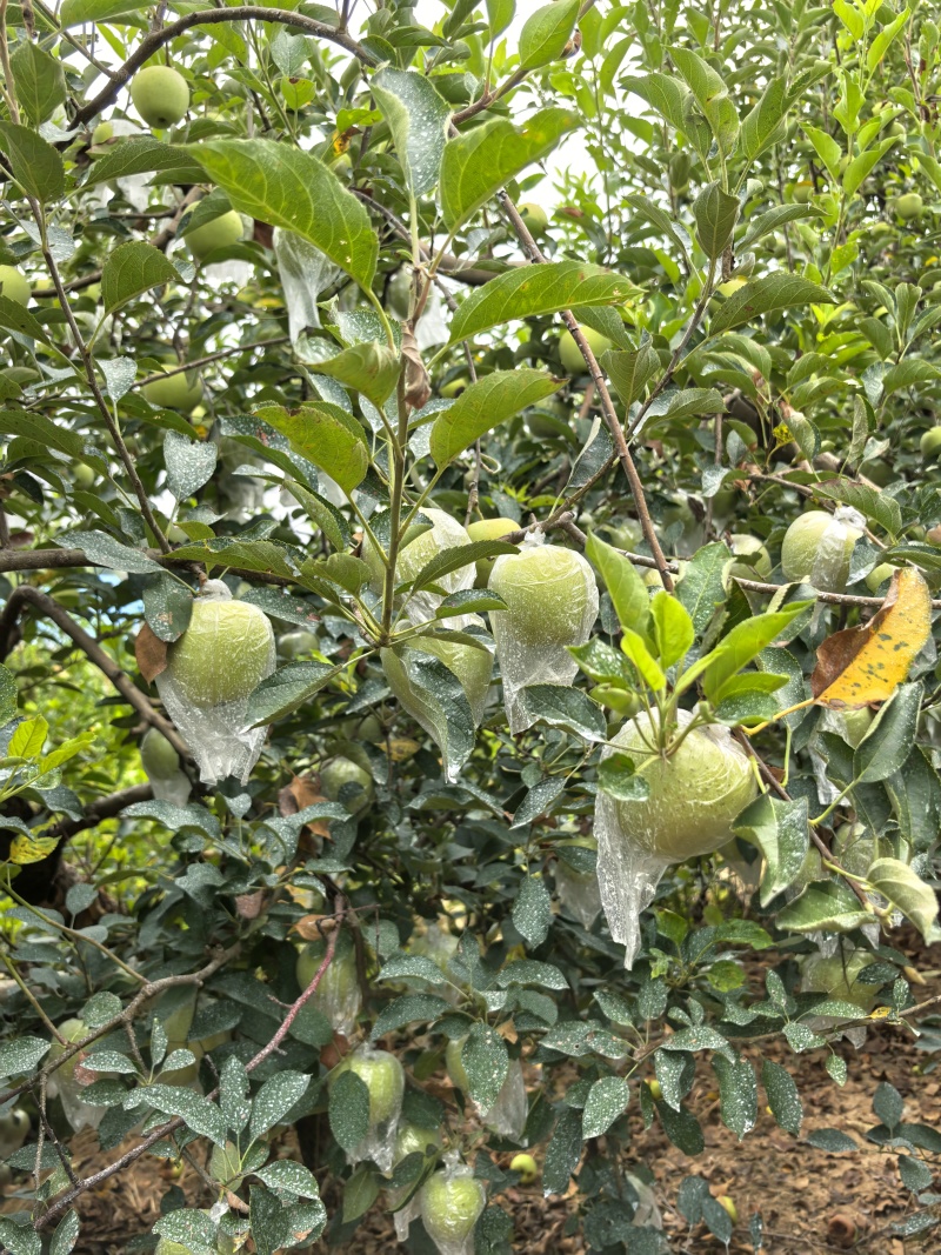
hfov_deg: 51.3
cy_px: 628
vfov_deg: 65.3
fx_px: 979
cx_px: 470
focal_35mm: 27
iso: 50
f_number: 2
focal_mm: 6.98
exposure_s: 1/858
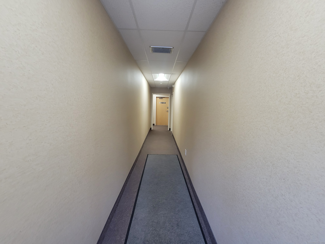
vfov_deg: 89.9
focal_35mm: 13
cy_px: 122
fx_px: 122
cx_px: 162
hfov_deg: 106.2
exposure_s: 1/50
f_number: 2.2
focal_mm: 2.2
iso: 160
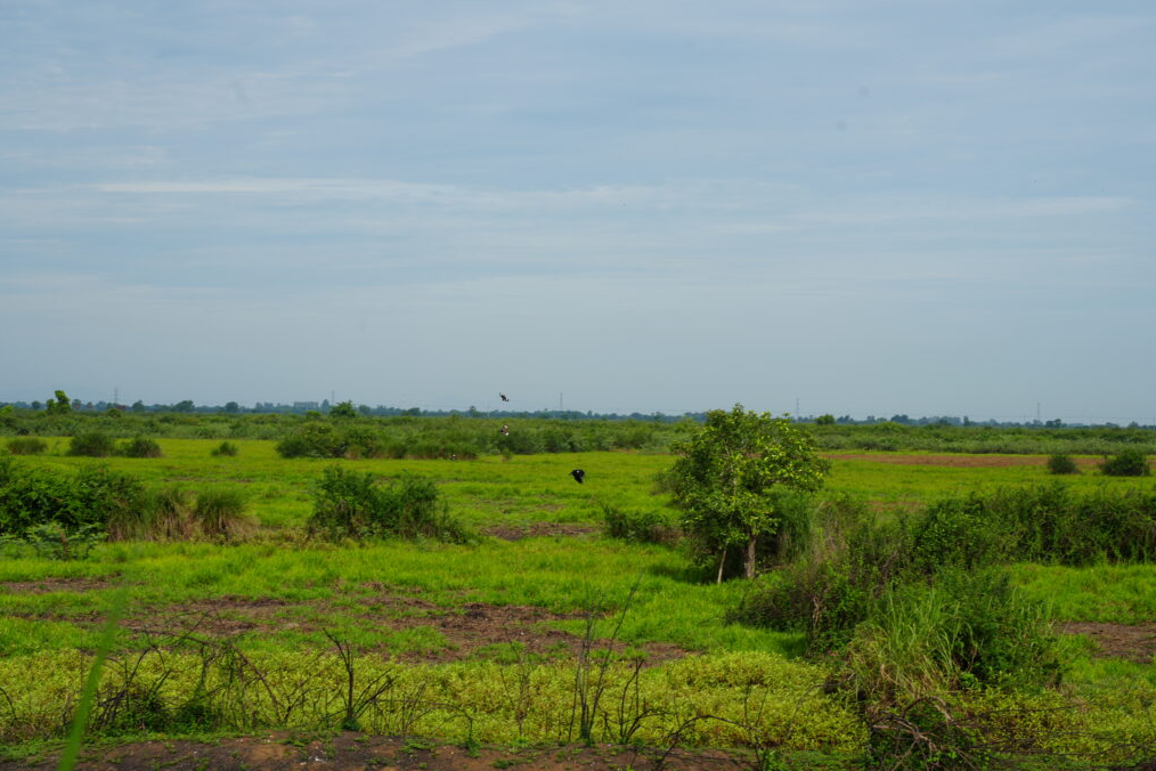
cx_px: 581
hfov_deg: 19.3
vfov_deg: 12.9
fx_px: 3404
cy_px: 387
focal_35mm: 106
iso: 100
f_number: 9
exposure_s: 1/250
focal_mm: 105
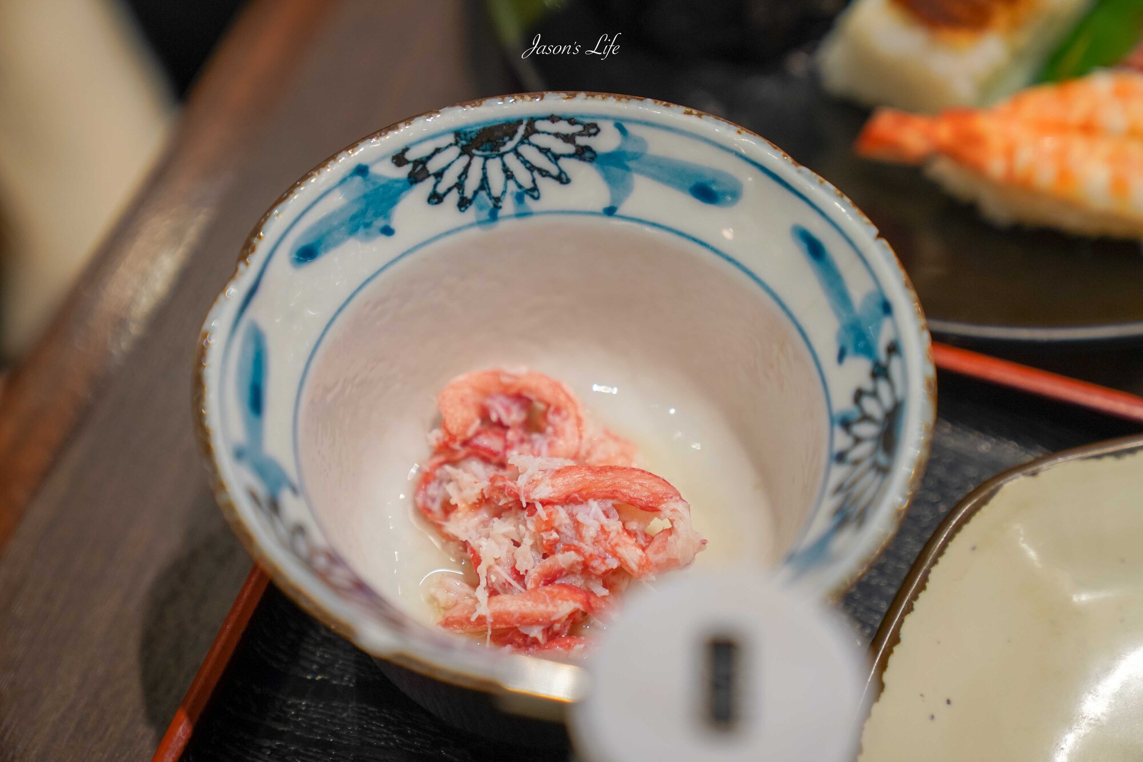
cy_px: 381
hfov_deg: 28.8
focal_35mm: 70
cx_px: 572
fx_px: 2222
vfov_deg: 19.5
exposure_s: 1/80
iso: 640
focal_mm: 70
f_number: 2.8
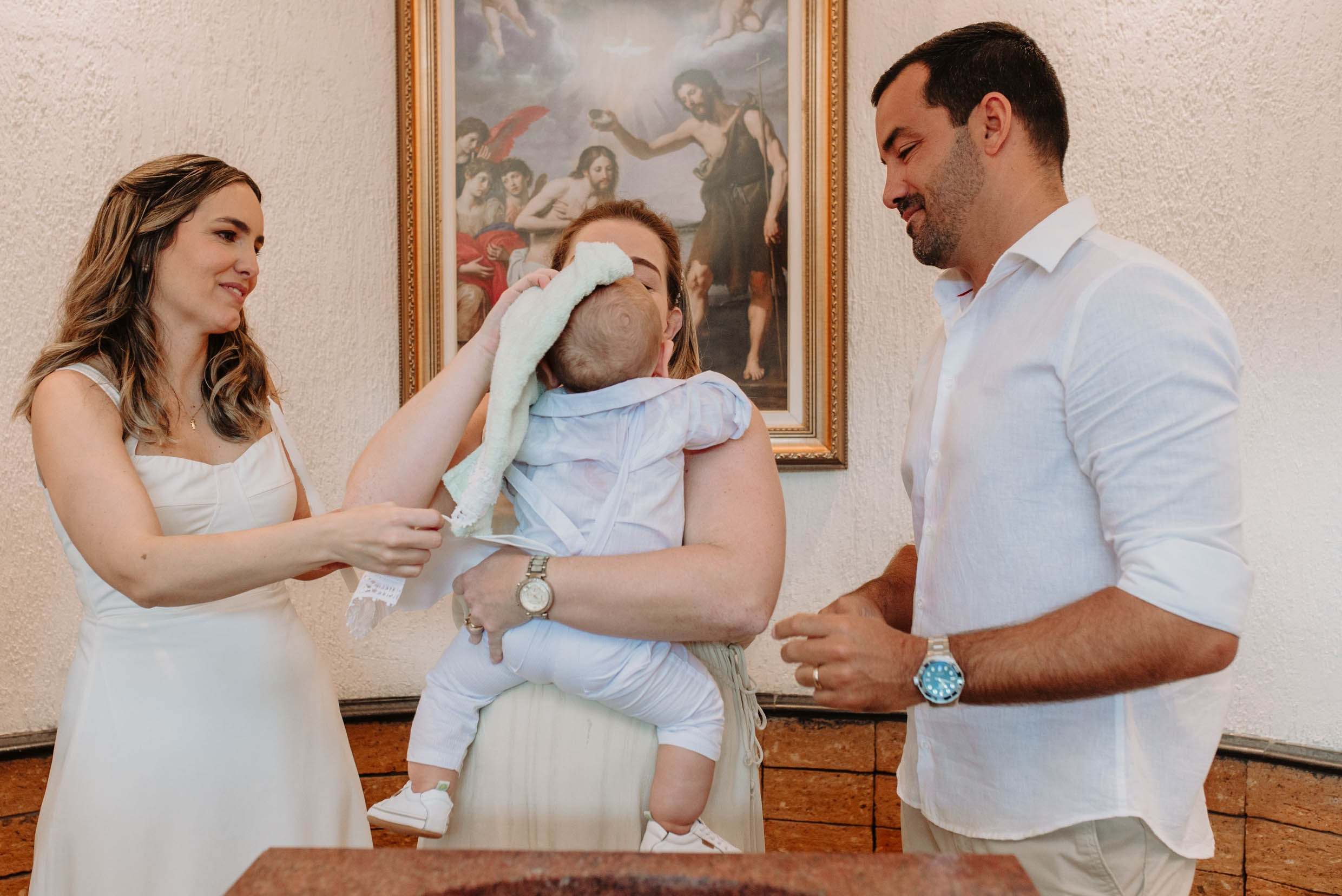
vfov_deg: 33.7
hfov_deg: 48.7
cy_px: 414
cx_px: 605
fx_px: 1479
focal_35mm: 40
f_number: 4
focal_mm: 35
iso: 800
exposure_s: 1/250
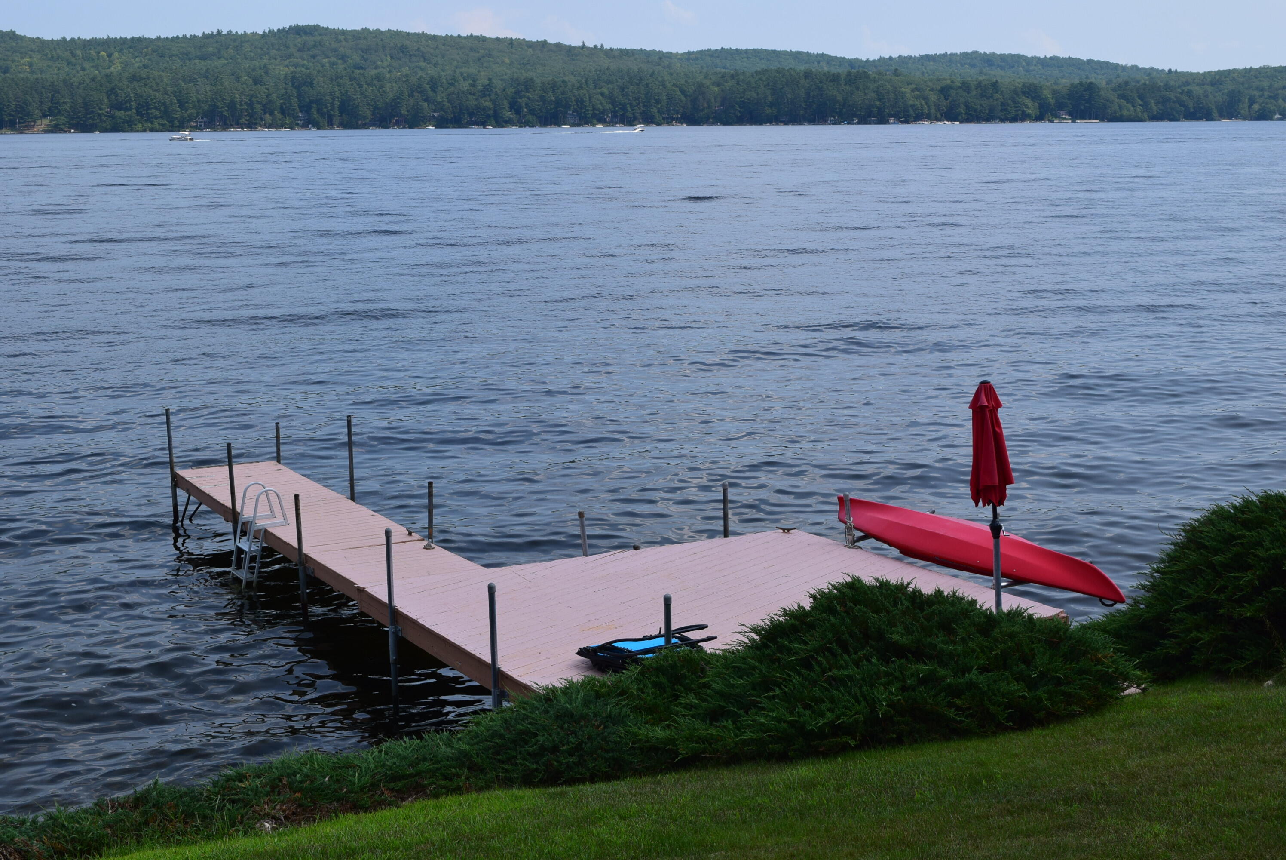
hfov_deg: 37.8
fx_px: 1877
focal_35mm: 52
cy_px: 430
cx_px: 643
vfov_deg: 25.8
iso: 250
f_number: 11
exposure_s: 1/500
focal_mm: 35
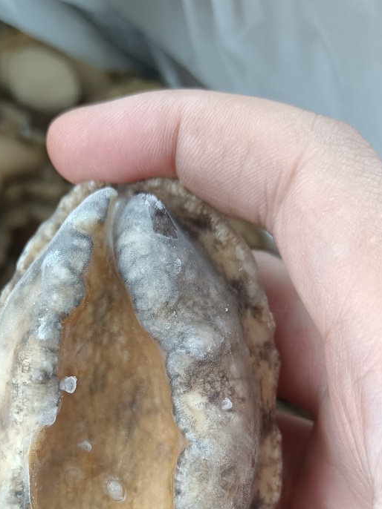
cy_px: 395
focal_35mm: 42
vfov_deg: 43.1
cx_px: 136
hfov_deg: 34.1
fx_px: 618
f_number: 1.9
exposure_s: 1/50
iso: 191
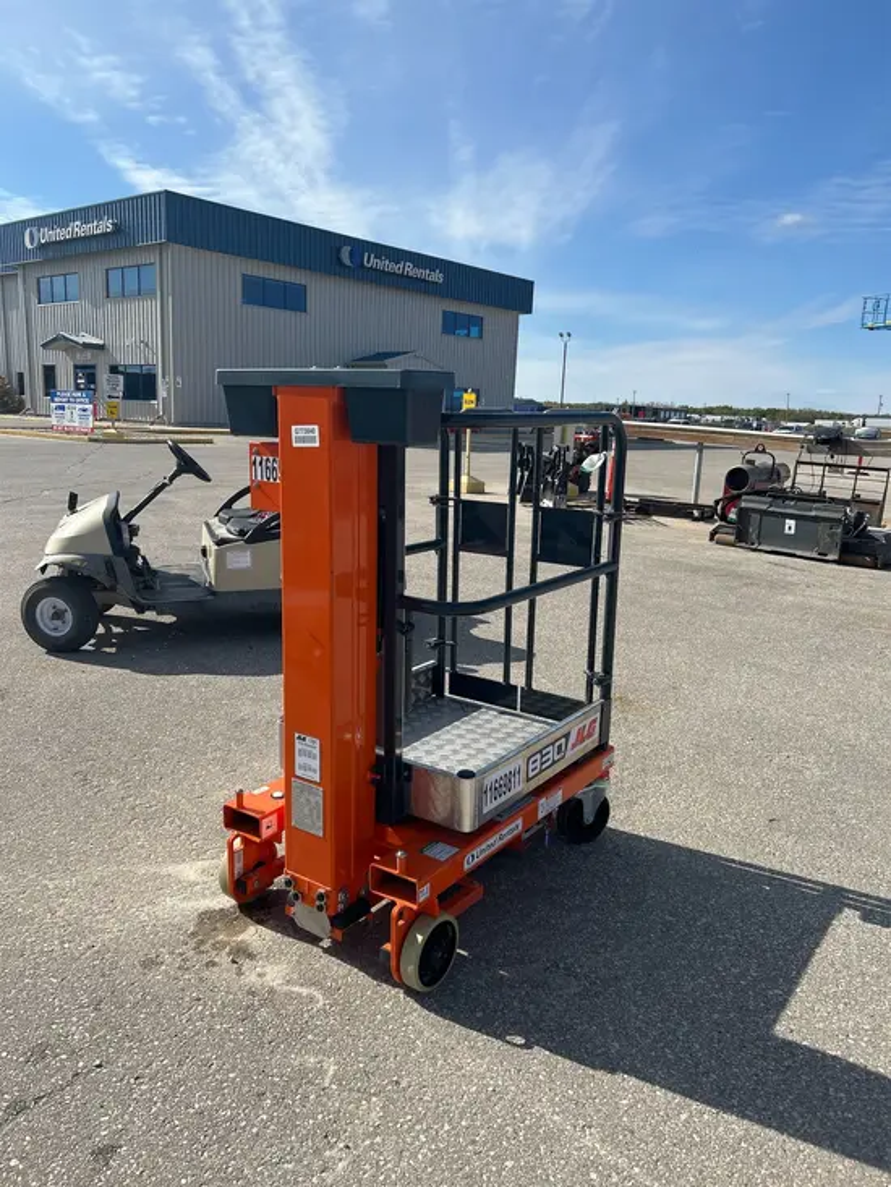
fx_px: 892
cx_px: 446
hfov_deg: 53.1
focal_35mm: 26
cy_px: 594
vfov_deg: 67.3
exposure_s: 1/4274
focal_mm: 5.7
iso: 50
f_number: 1.5
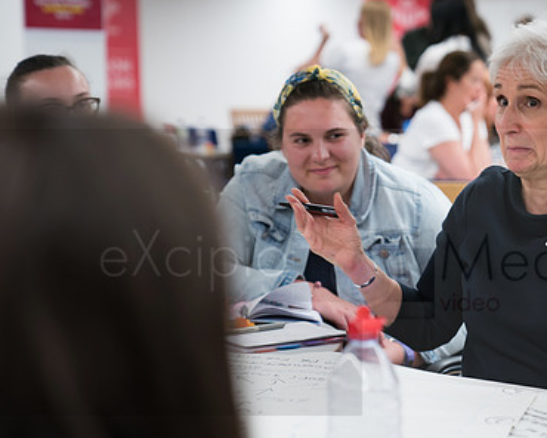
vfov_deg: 15.4
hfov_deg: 19.1
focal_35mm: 100
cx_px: 383
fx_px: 1619
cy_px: 259
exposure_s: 1/60
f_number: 2.8
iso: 800
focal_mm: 65
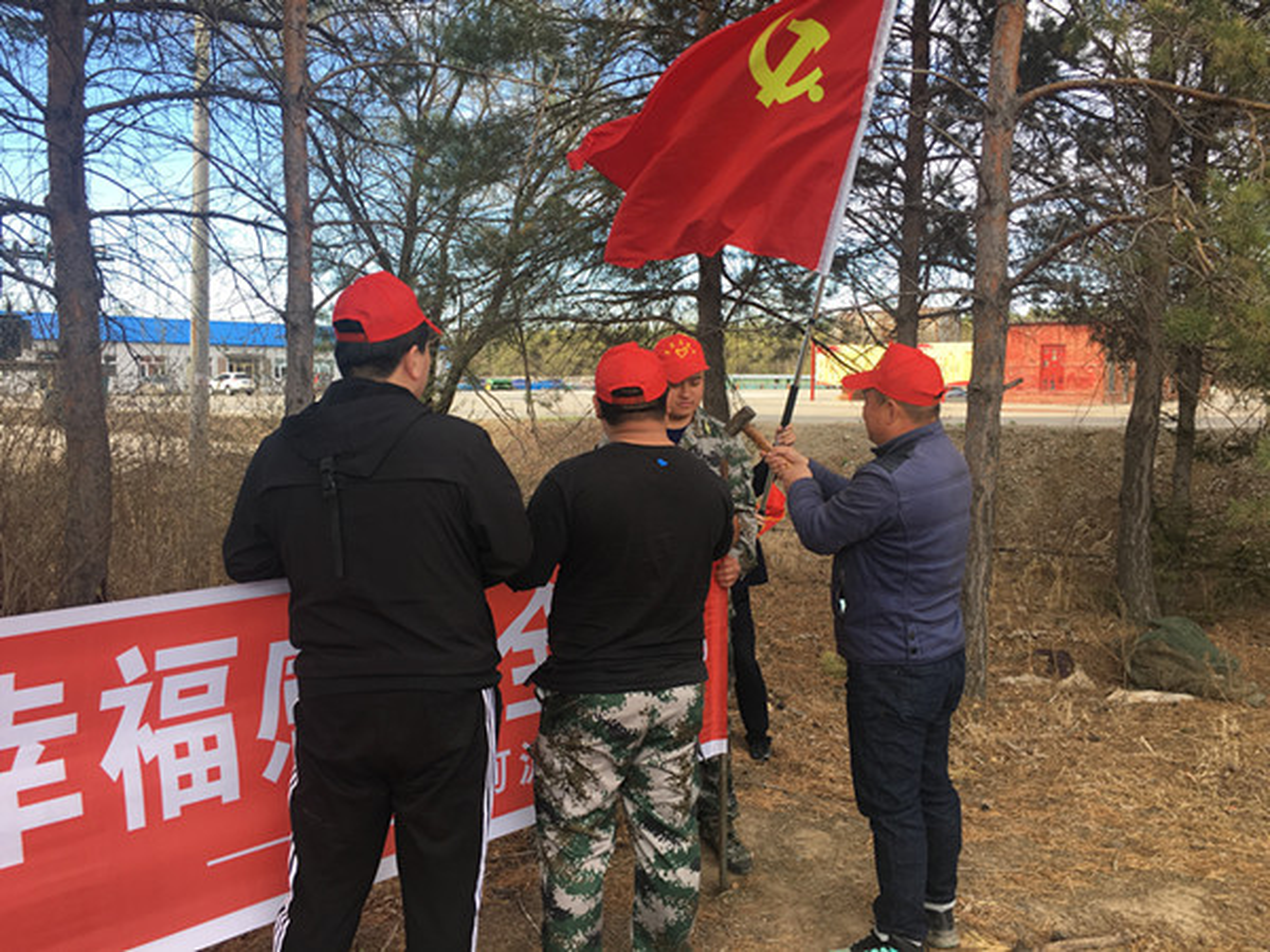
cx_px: 635
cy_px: 476
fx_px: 1064
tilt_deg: -3.1
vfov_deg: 48.2
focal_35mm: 29
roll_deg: -0.1
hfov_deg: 61.7
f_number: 2.2
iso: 25
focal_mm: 4.15
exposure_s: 1/261
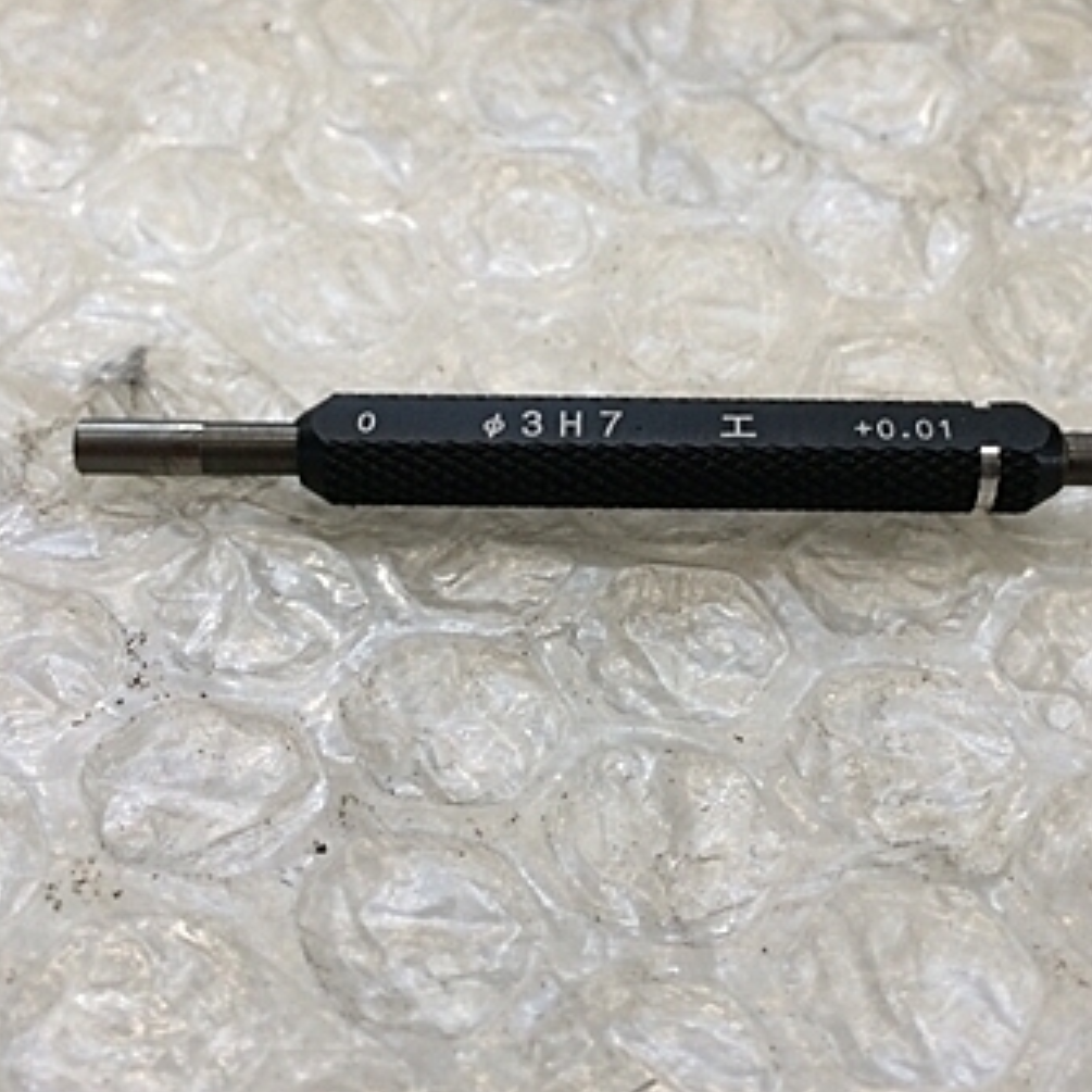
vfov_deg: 34.5
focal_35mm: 49
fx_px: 1749
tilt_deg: -50.8
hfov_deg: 34.6
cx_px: 610
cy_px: 414
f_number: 2.2
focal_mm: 4.15
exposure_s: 1/60
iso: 50
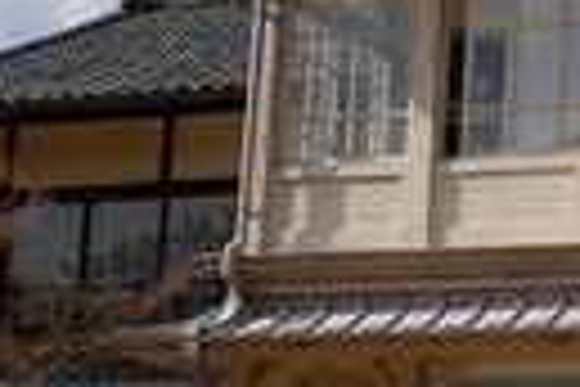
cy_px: 106
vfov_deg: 9.4
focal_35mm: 145
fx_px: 2336
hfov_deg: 13.6
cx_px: 751
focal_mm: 15
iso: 200
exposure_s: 1/500
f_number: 9
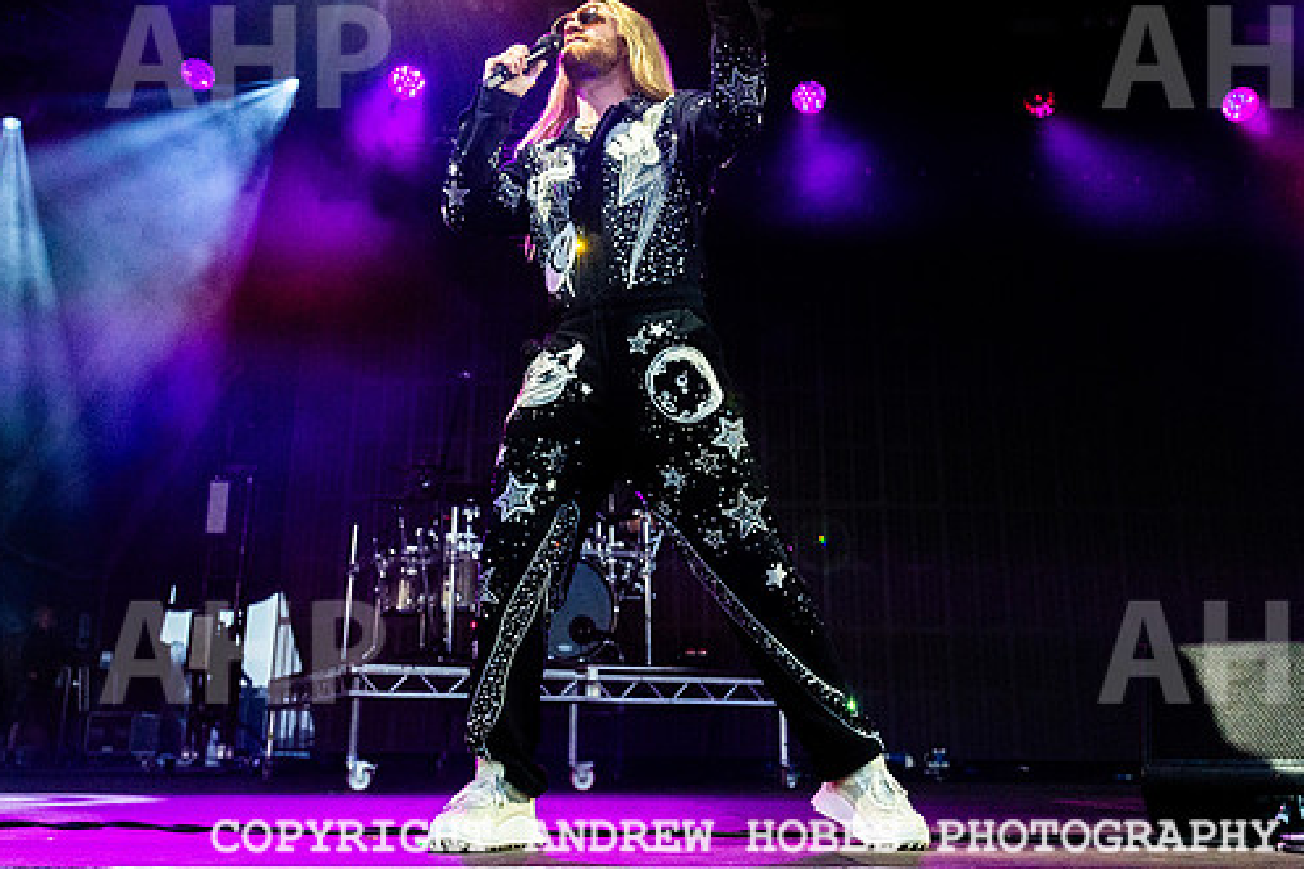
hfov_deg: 50.7
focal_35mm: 38
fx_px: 1376
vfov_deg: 34.7
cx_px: 654
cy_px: 283
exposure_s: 1/8000
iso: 1600
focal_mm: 26
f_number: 3.2
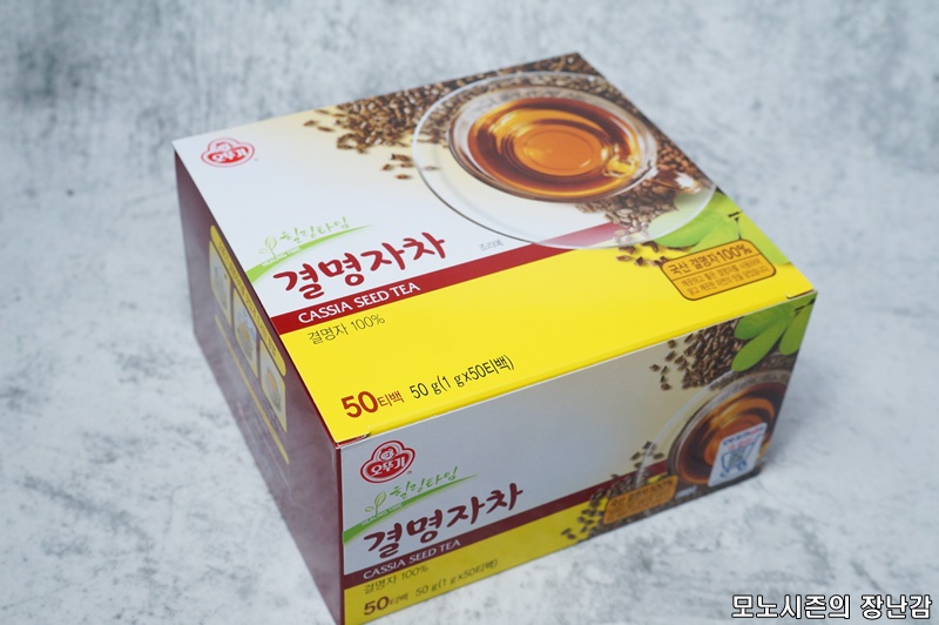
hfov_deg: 43.6
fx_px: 1173
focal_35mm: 45
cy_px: 312
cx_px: 470
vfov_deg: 29.8
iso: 400
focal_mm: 30
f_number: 7.1
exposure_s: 1/200
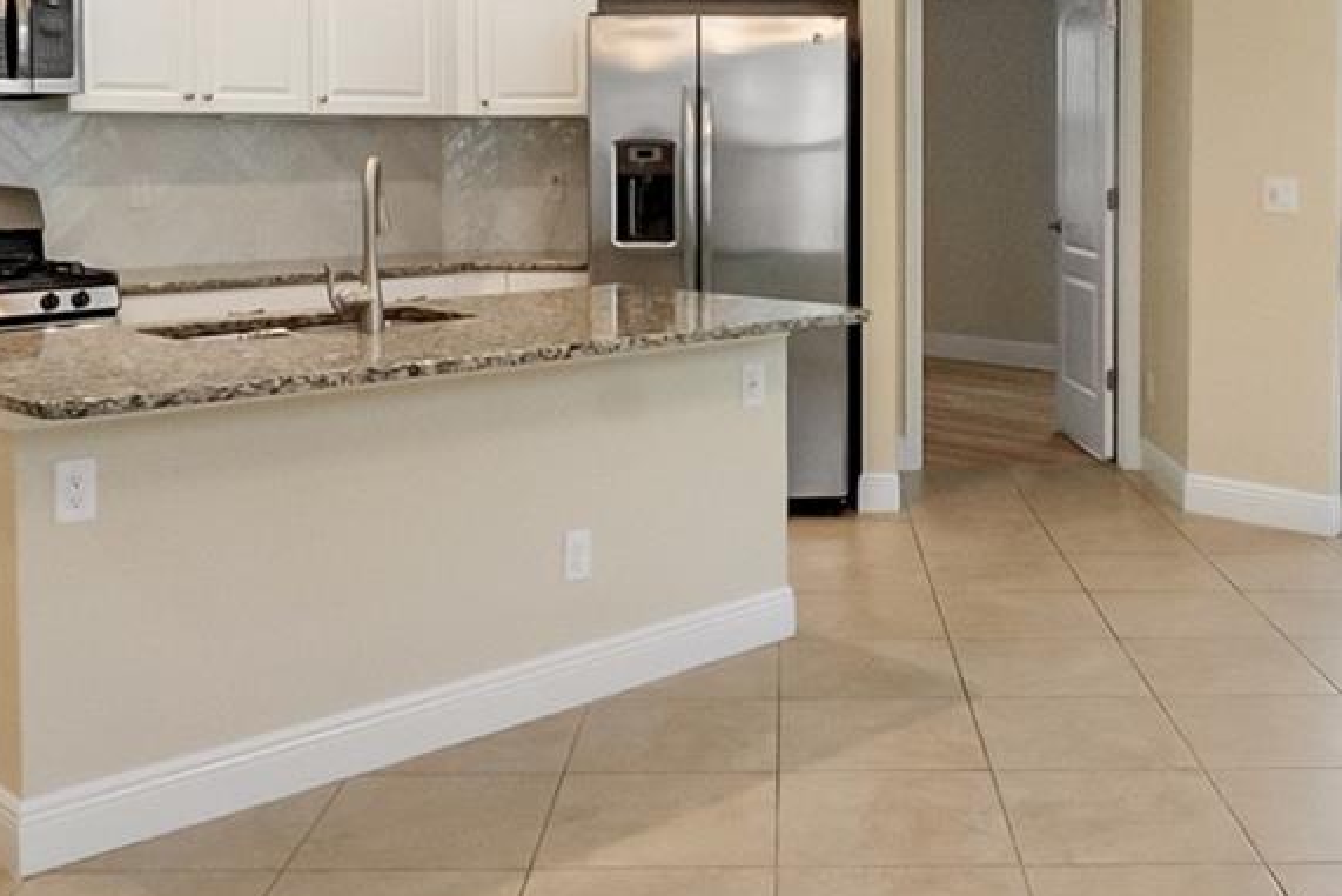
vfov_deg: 31.3
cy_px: 220
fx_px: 1566
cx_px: 799
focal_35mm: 42
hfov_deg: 46.2
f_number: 9.5
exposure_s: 1/125
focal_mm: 10
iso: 2000
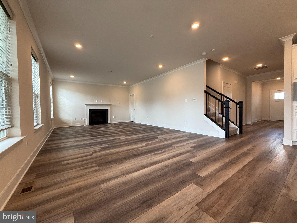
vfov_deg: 85.7
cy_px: 112
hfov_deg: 102.1
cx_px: 148
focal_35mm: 14
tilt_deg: -0.7
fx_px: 120
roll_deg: +0.6
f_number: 2.2
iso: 200
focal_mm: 2.22
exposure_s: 1/120
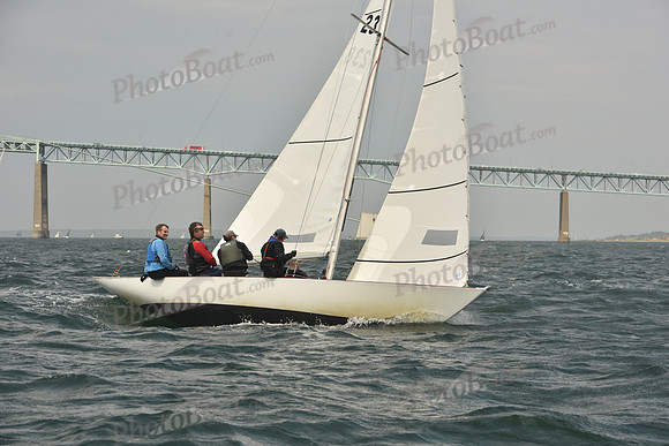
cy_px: 223
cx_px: 334
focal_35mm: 95
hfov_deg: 21.5
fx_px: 1766
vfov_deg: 14.4
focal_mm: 95
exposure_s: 1/640
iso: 250
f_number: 7.1
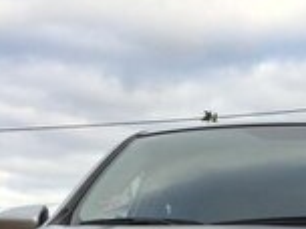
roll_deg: -1.3
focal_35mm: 126
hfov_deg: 15.2
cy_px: 411
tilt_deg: -4.2
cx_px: 336
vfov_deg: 11.0
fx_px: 1114
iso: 32
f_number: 2.2
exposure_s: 1/460
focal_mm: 4.15
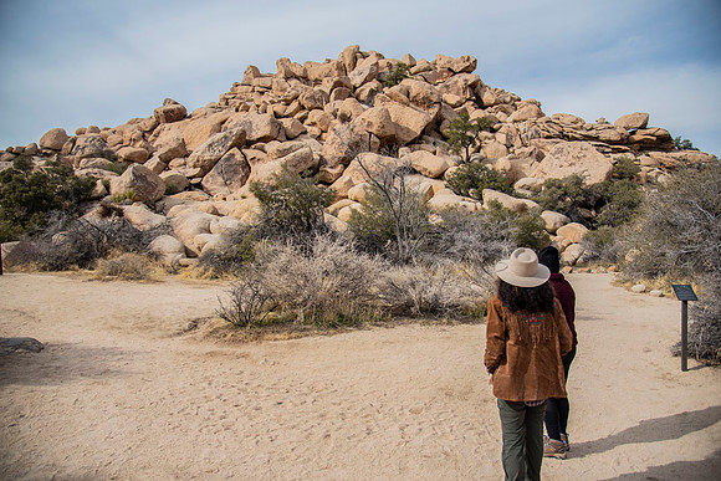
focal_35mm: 24
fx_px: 481
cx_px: 360
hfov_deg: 73.7
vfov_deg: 53.2
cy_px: 240
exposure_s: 1/1250
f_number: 4
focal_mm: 24
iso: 100
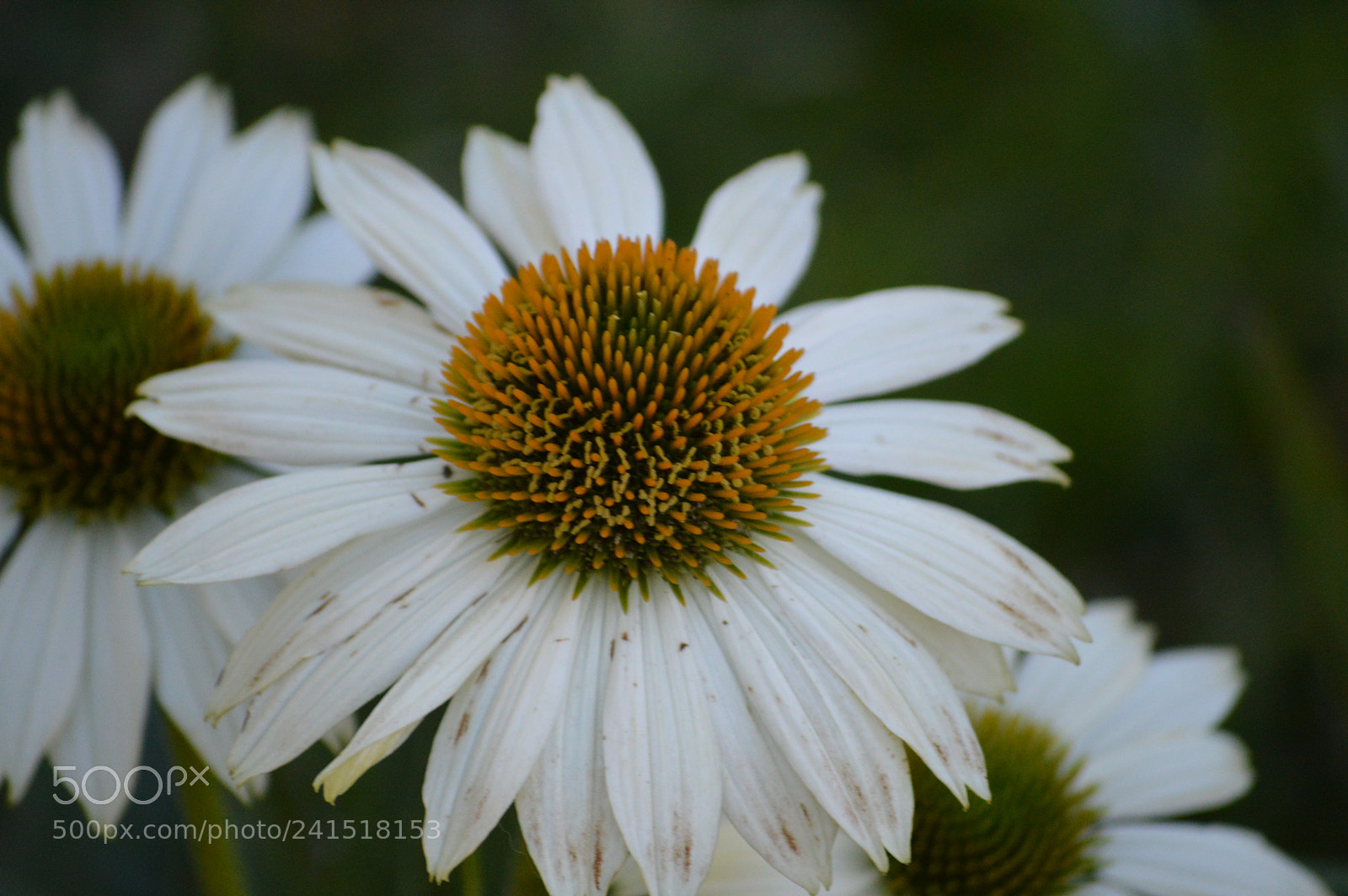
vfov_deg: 4.6
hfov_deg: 6.9
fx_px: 11224
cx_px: 674
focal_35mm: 300
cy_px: 448
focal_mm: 200
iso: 1400
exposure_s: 1/500
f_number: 5.6
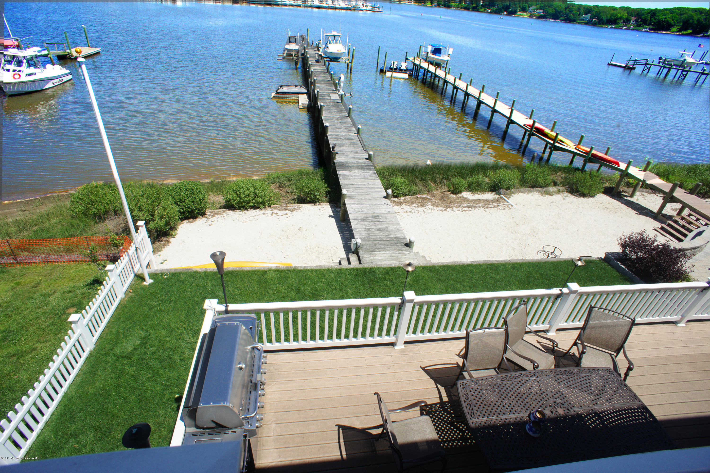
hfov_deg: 73.8
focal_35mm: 24
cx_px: 355
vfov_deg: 53.1
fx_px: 473
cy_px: 236
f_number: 11
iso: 200
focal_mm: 16
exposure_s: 1/320
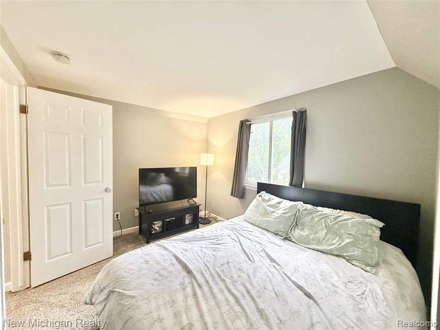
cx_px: 220
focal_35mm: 14
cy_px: 165
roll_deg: -1.0
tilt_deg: -2.0
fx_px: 178
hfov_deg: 102.1
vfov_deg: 85.7
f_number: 2.2
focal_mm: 2.22
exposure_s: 1/60
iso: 250
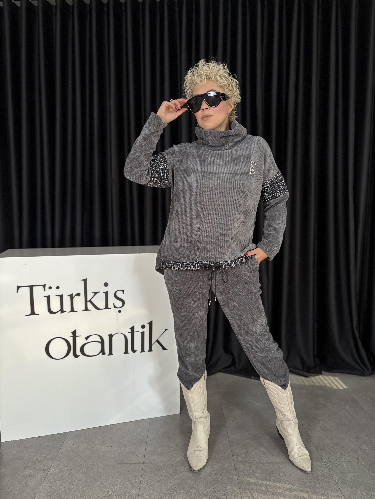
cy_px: 250
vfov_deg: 67.3
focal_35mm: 26
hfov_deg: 53.1
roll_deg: +0.1
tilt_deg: -4.5
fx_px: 376
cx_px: 188
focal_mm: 5.96
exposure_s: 1/60
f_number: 1.6
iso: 200
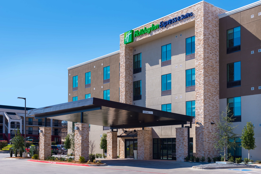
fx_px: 363
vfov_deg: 27.0
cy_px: 87
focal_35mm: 50
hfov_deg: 39.6
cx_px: 130
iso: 100
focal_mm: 50
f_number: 10
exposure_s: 1/400
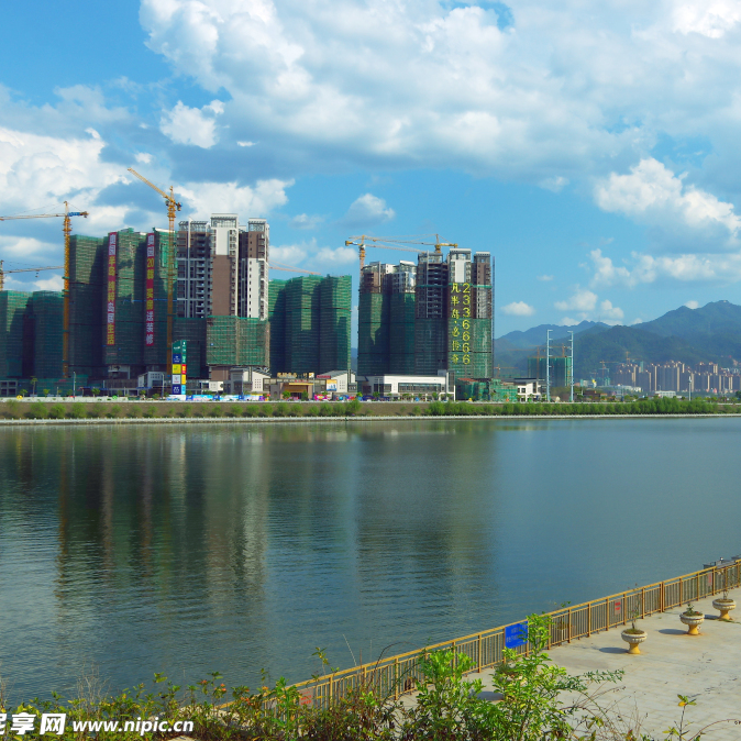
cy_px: 370
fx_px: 969
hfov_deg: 41.0
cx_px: 524
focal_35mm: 40
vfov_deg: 41.9
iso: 100
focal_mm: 21
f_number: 13
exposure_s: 1/250
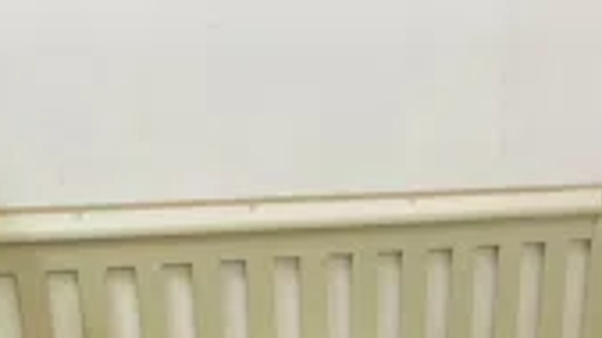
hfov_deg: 31.4
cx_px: 342
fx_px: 1069
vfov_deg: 15.0
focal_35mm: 67
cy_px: 655
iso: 160
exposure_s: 1/50
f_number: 1.8
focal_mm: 4.25
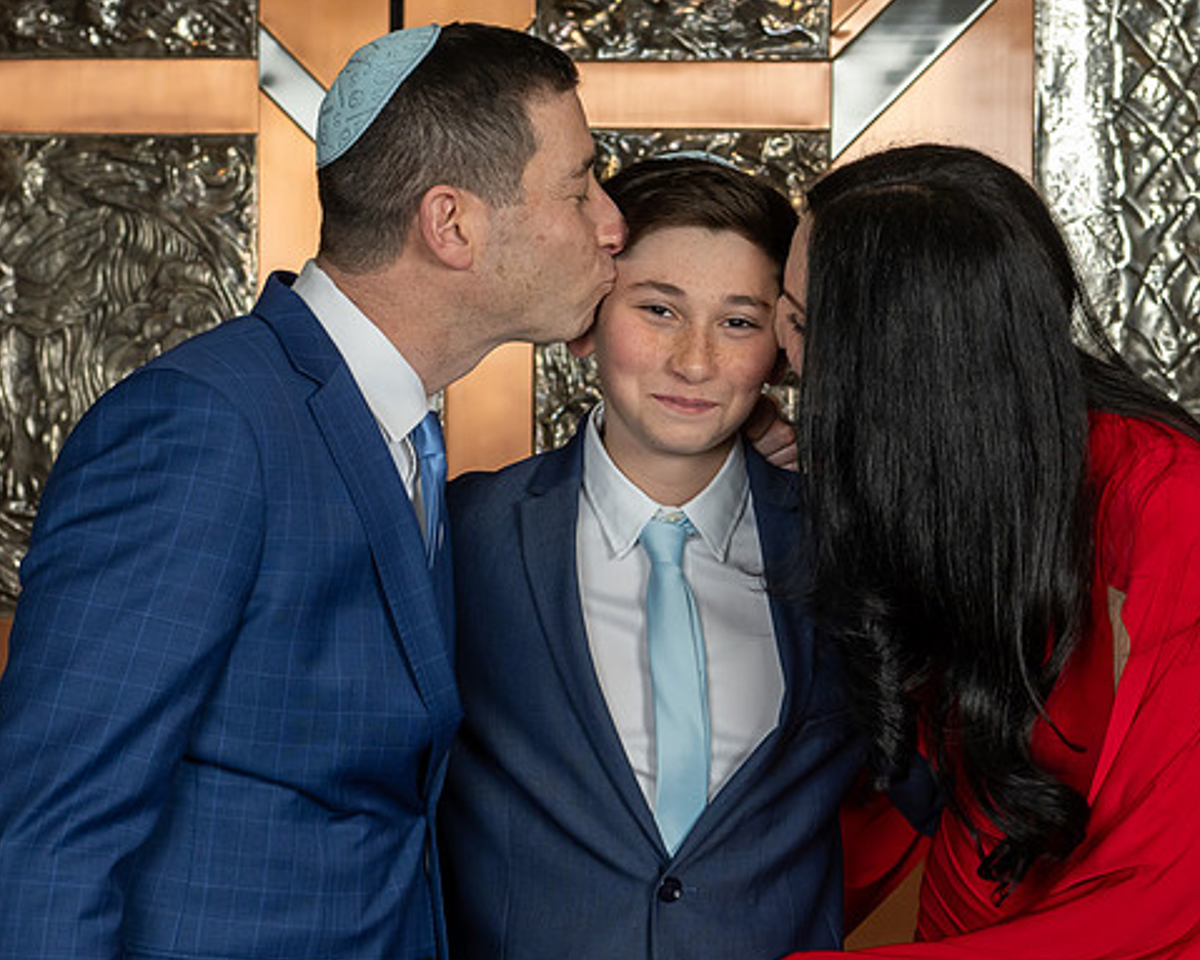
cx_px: 775
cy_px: 495
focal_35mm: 114
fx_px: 4048
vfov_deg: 13.5
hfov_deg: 16.8
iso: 640
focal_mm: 55
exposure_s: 1/200
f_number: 8
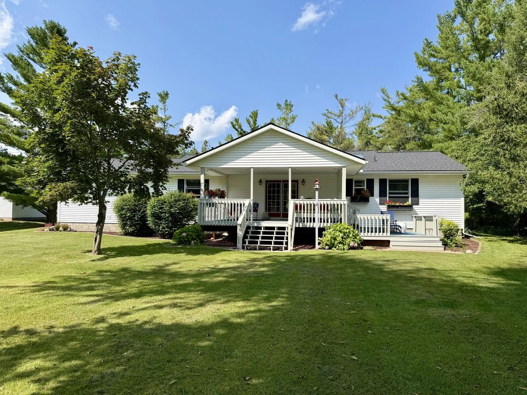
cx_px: 264
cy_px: 198
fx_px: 365
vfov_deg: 56.8
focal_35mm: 24
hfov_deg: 71.6
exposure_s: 1/3425
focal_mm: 6.76
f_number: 1.78
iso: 80
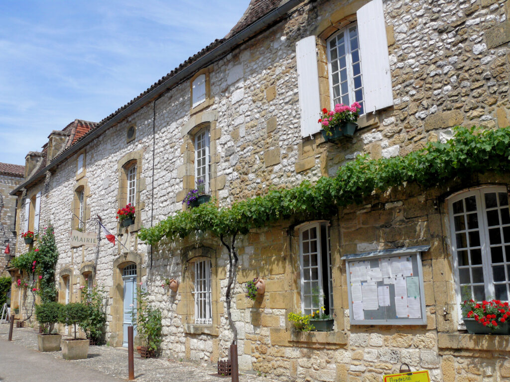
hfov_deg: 52.6
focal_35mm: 35
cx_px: 255
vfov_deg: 40.7
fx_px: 516
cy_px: 191
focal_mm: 7.4
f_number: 5.6
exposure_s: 1/400
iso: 100
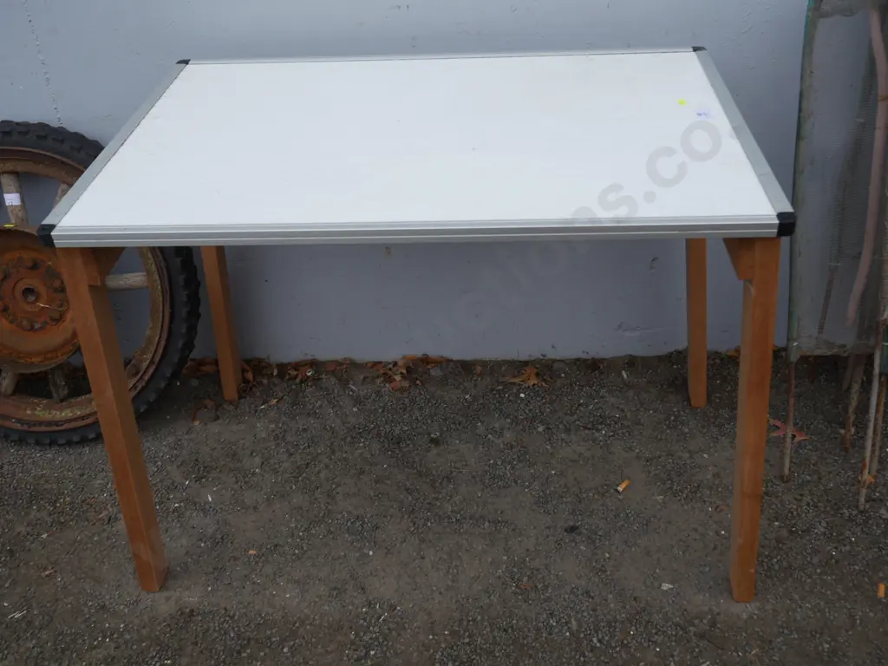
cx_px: 444
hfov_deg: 51.4
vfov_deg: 39.7
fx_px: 924
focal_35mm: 36
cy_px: 333
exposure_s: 1/60
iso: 200
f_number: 5
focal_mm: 18
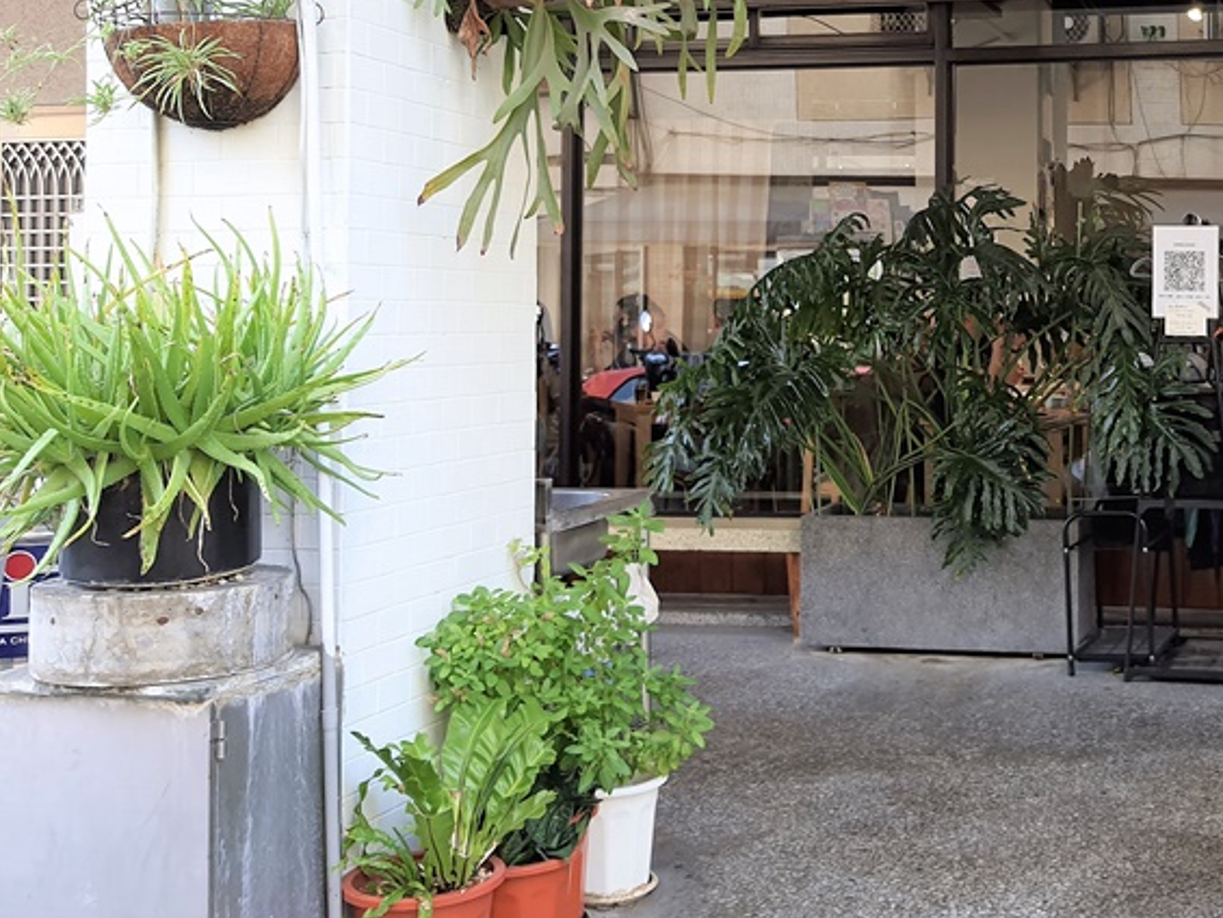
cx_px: 1026
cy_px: 262
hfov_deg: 39.2
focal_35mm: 46
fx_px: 1626
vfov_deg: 31.1
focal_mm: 4.32
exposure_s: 1/120
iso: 50
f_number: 1.7
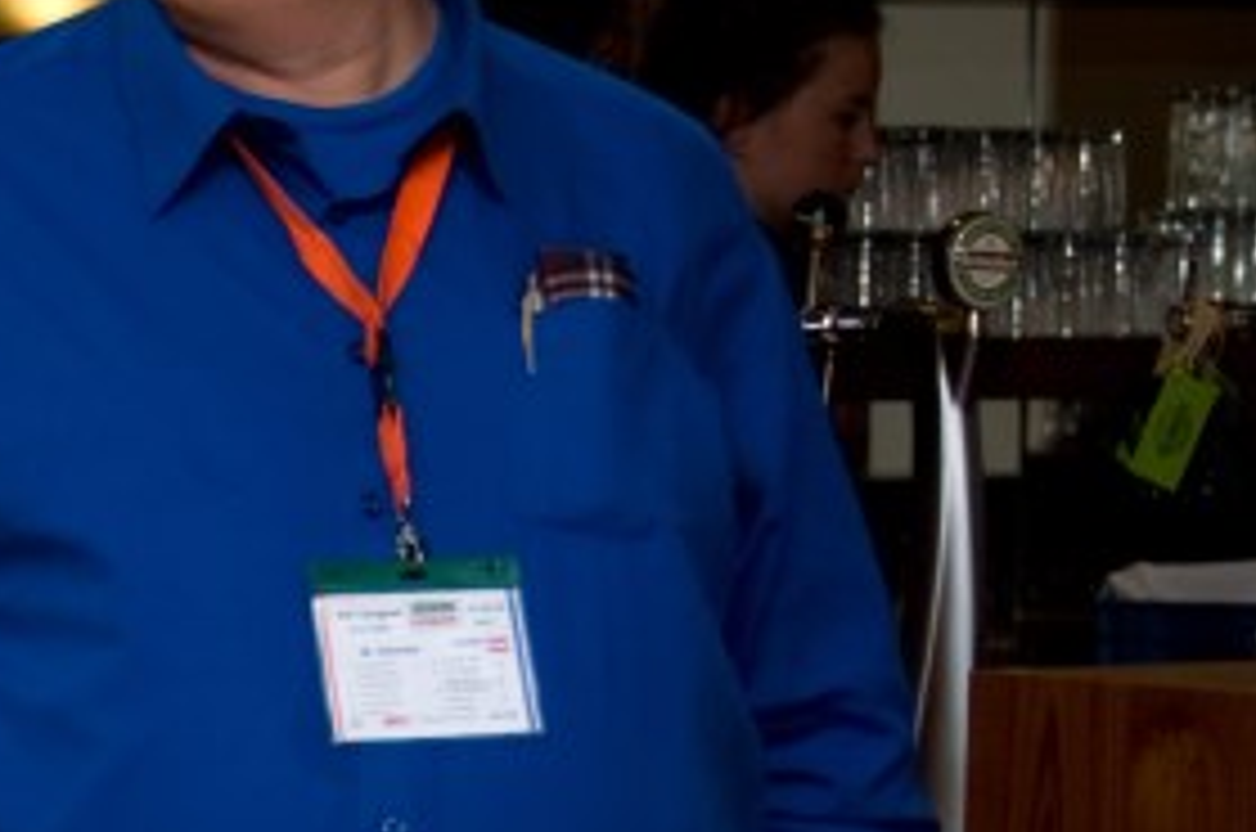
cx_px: -648
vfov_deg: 6.3
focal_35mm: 213
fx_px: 7429
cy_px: 1201
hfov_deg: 9.4
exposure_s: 1/60
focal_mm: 31
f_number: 2.8
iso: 200
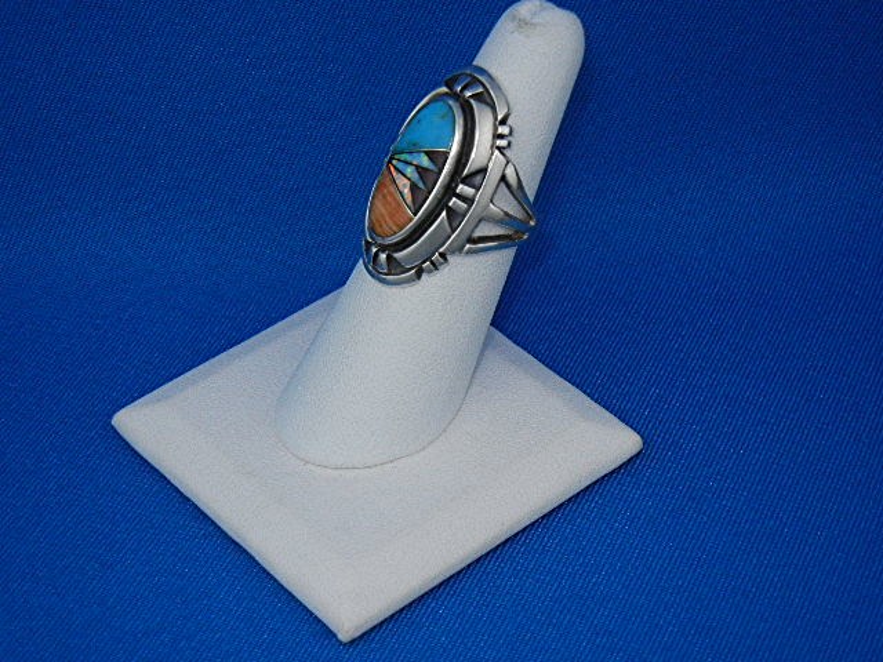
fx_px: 1964
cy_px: 331
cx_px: 442
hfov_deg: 25.3
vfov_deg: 19.1
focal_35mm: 77
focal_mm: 13.9
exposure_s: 1/30
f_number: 8.6
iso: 691
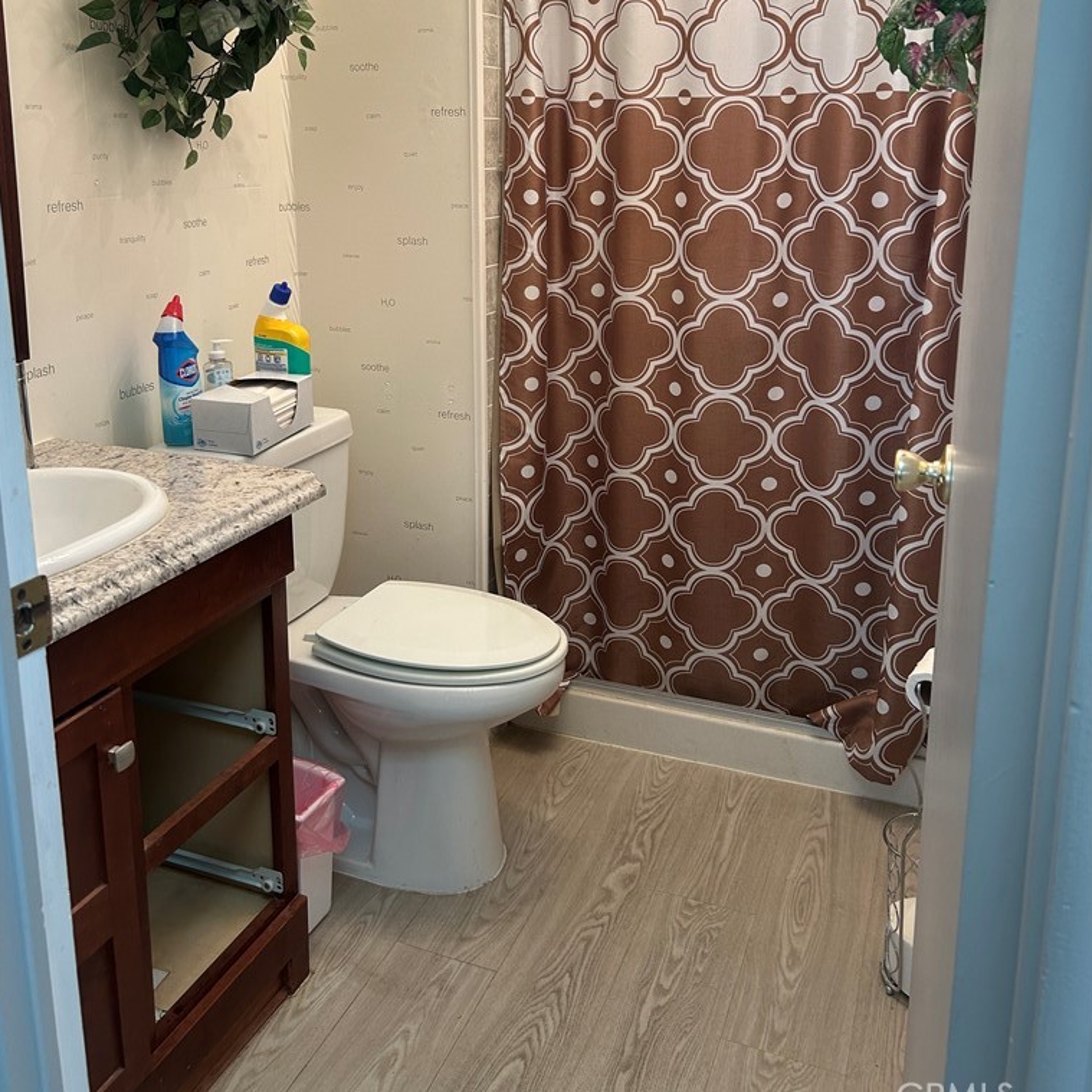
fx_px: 1106
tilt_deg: -11.5
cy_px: 380
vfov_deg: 51.7
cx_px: 544
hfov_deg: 52.5
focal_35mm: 31
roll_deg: -0.1
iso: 80
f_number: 1.5
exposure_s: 1/60
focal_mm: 5.7
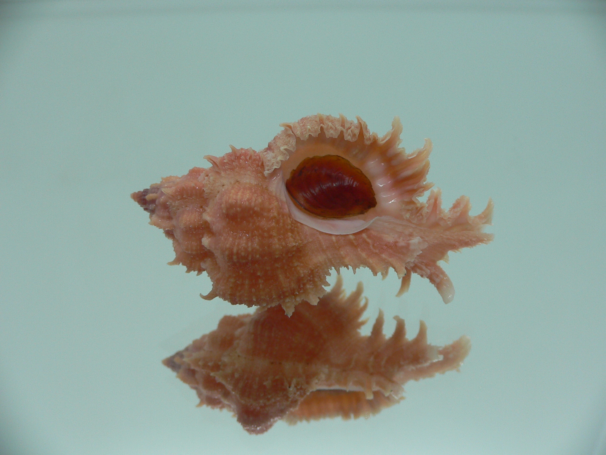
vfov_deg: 40.7
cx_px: 303
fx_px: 613
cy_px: 228
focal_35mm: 35
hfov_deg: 52.6
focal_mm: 4.6
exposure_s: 1/60
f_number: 2.8
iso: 80
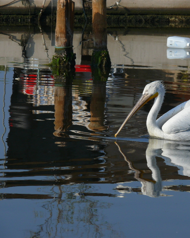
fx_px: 2777
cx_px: 138
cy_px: 119
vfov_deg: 4.9
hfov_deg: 3.9
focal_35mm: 395
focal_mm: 63.9
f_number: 6.3
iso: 100
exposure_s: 1/640
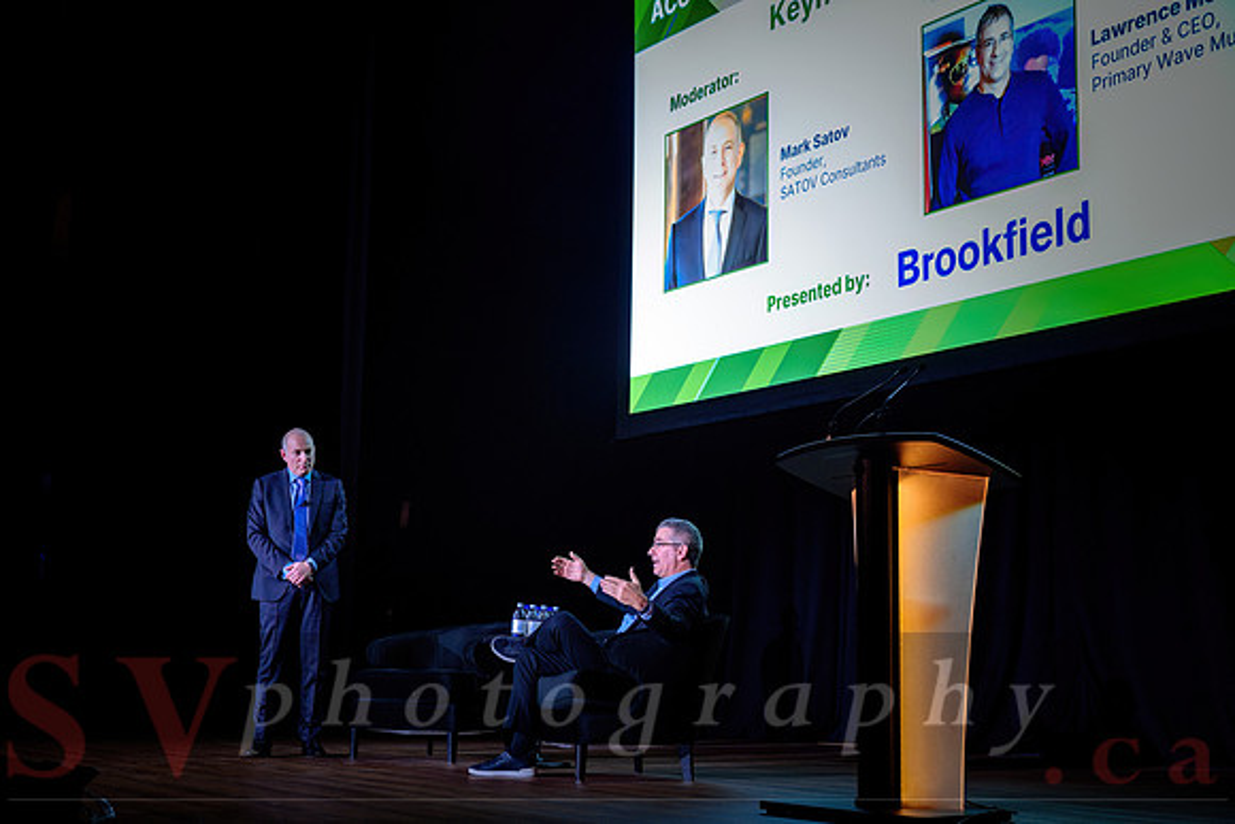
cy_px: 426
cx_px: 617
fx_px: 1667
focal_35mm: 49
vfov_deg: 27.8
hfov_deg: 40.6
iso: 1600
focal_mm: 46
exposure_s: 1/25
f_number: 3.5
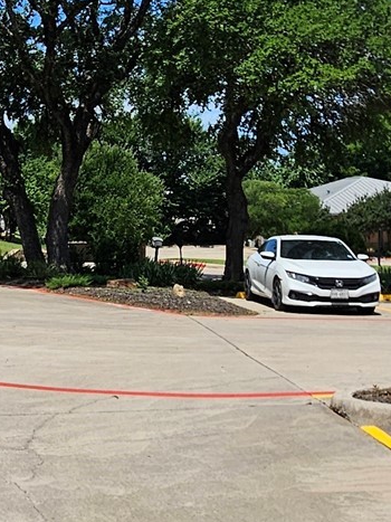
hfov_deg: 25.5
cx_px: 132
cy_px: 248
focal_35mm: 57
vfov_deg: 33.8
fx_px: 859
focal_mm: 2.2
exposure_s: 1/3747
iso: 50
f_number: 2.2
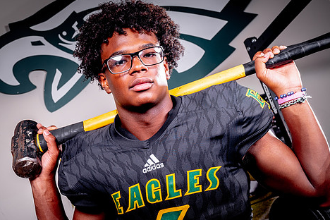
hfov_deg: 33.3
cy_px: 128
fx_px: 550
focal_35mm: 60
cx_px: 136
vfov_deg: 22.6
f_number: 8
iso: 100
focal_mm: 40
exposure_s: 1/125
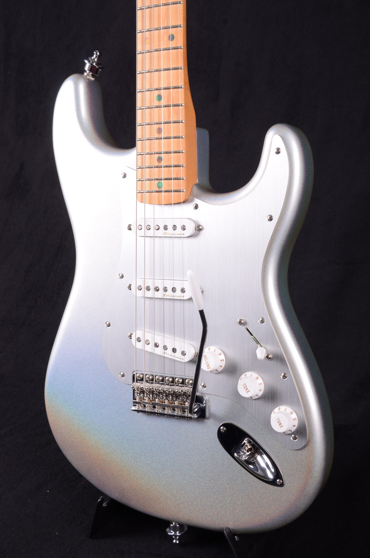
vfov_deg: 41.2
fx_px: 743
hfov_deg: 28.0
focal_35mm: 48
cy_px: 279
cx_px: 185
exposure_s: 1/200
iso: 200
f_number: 13
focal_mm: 32
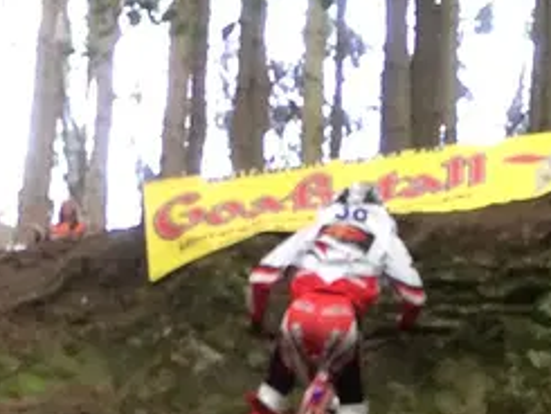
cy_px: 659
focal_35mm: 142
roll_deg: -1.7
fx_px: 2261
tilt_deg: +15.8
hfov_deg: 13.9
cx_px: 351
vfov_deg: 10.1
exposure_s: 1/33
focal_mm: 4.15
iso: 80
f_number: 2.2
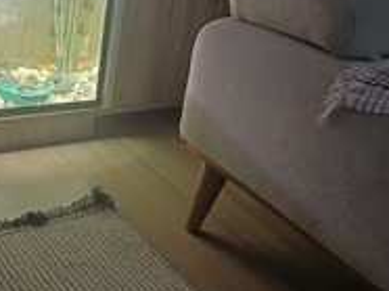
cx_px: 142
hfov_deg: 30.6
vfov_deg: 22.7
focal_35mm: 63
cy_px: 32
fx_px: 707
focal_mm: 4.65
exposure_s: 1/25
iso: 640
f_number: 1.8
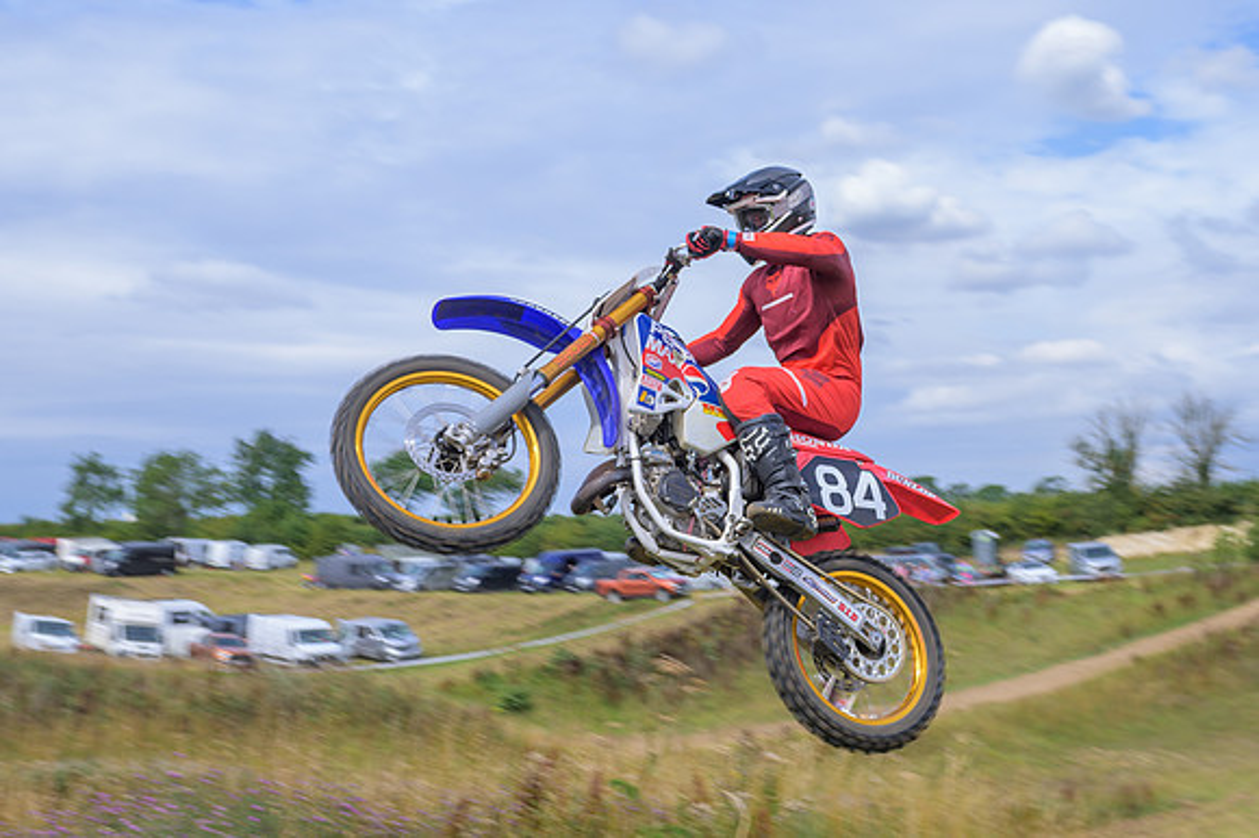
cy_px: 417
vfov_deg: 30.5
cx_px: 620
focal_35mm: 44
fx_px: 1536
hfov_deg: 44.6
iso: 50
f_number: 4
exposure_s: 1/320
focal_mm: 27
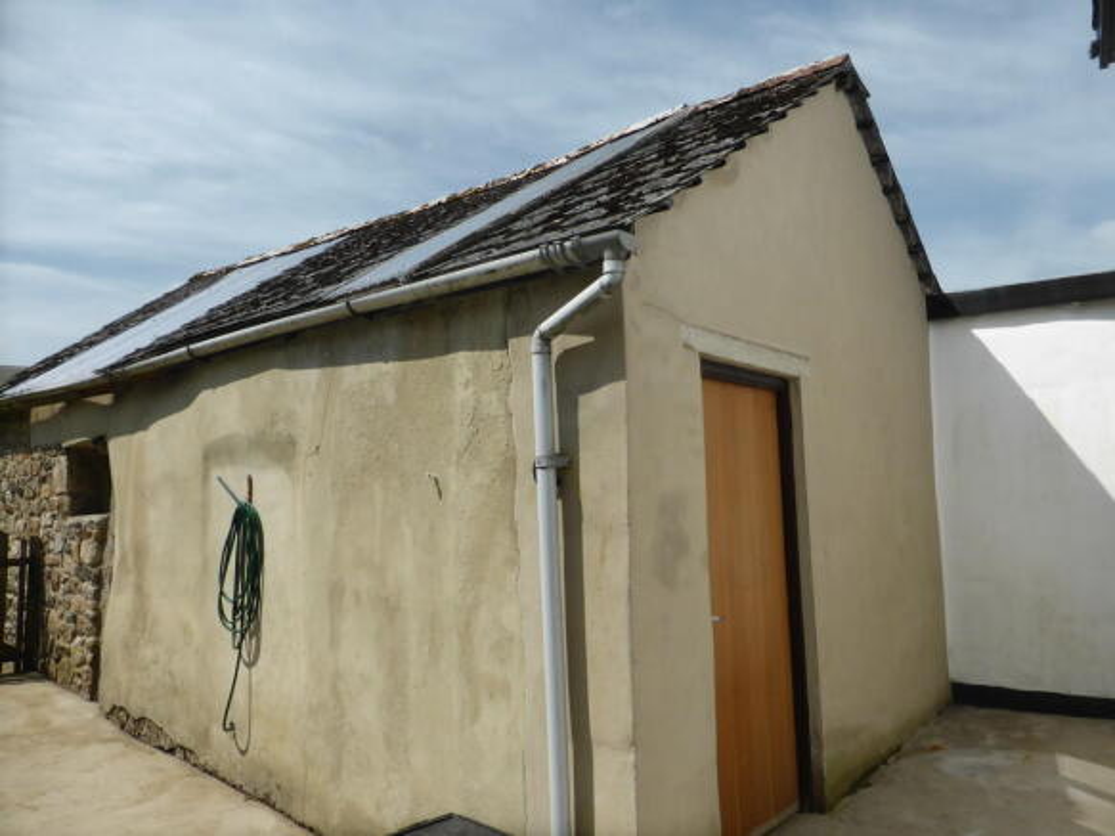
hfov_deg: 69.4
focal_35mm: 25
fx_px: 805
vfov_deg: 54.9
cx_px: 558
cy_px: 418
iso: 100
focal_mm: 4.3
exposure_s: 1/2000
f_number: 3.3
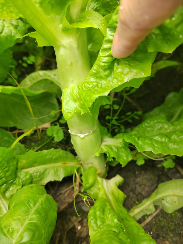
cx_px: 92
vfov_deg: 73.9
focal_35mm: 23
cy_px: 122
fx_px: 162
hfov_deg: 58.9
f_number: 1.9
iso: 519
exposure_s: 1/100
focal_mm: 5.52
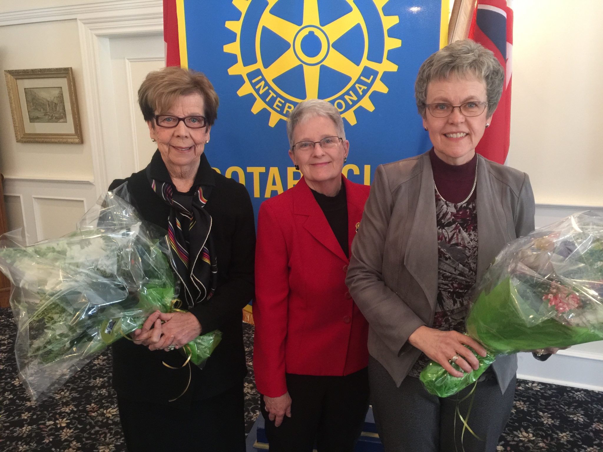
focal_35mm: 29
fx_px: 505
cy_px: 226
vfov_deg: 48.2
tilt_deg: -14.6
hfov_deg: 61.7
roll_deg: +0.6
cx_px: 302
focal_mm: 4.15
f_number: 2.2
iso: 125
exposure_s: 1/15
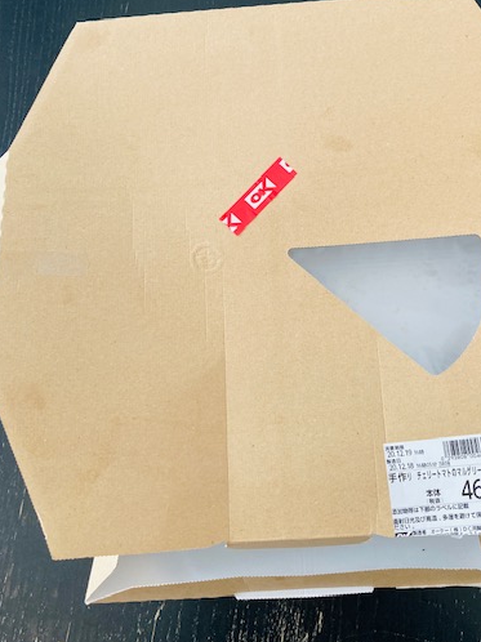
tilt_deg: -77.6
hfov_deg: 39.5
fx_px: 668
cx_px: 284
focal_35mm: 36
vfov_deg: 51.2
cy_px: 280
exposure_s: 1/50
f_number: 1.8
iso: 100
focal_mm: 3.99
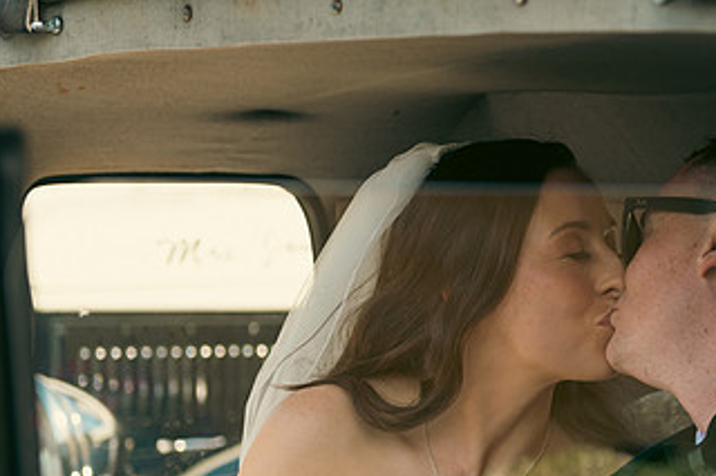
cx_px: 553
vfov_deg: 10.8
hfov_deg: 16.1
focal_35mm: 127
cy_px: 343
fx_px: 2524
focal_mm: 70
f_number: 3.5
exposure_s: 1/400
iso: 125
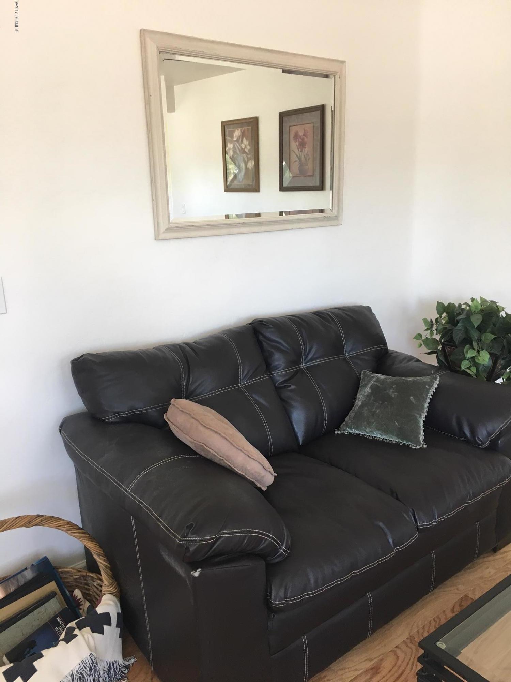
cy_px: 341
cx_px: 256
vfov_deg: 61.7
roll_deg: +0.9
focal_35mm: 29
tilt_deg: -16.3
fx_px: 571
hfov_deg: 48.2
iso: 64
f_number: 2.2
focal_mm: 4.15
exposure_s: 1/30
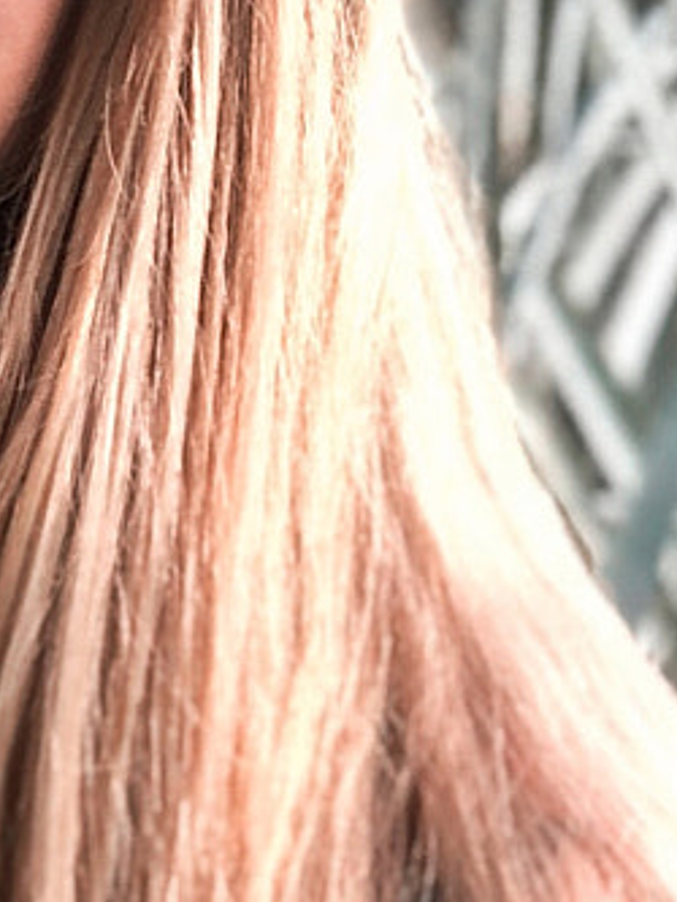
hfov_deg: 5.9
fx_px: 6515
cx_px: -24
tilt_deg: -9.2
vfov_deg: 7.9
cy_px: 729
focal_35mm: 250
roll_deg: -2.0
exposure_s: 1/60
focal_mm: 6
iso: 25
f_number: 2.4
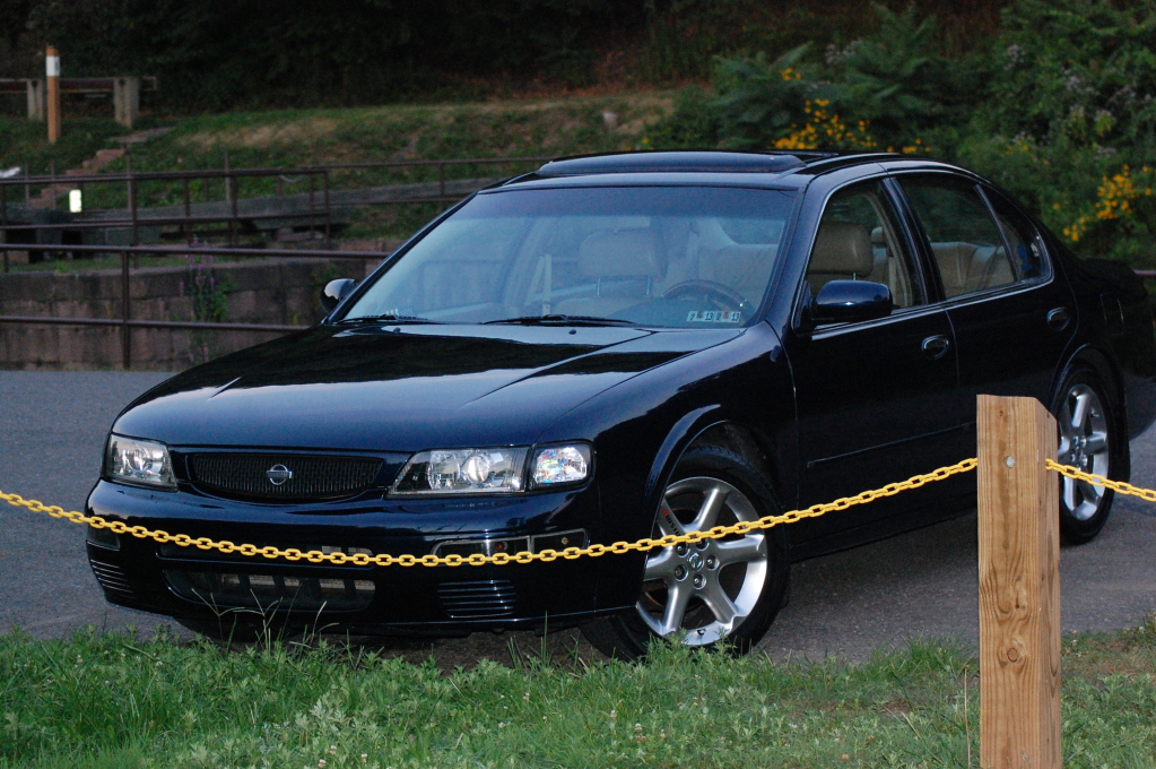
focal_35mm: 105
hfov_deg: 19.5
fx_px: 3368
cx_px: 578
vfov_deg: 13.0
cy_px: 384
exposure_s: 1/125
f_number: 5.6
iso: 1600
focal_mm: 70
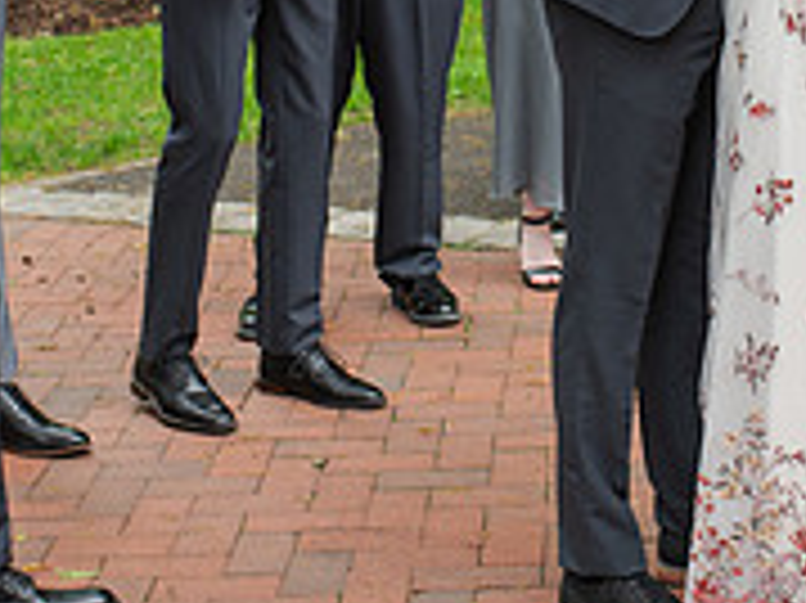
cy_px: -148
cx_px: 536
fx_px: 2536
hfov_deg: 18.0
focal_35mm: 109
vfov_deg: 13.2
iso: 140
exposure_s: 1/250
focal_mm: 35
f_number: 4.5
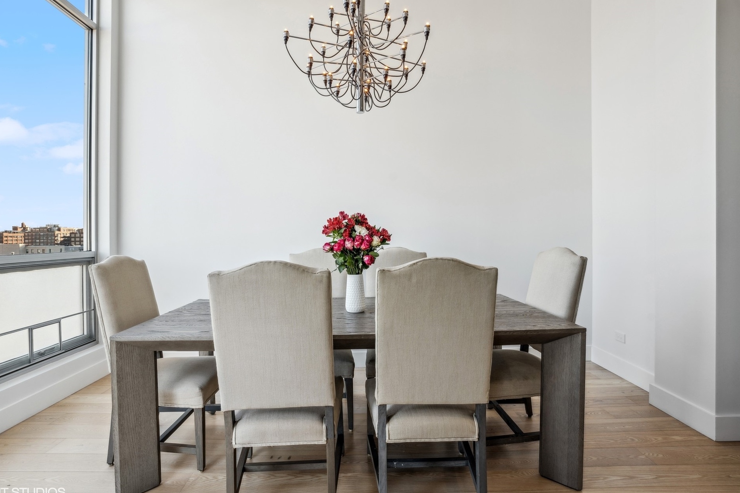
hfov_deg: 93.3
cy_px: 241
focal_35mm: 17
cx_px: 358
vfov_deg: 70.4
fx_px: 349
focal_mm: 16
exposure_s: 1/50
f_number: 8
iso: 320
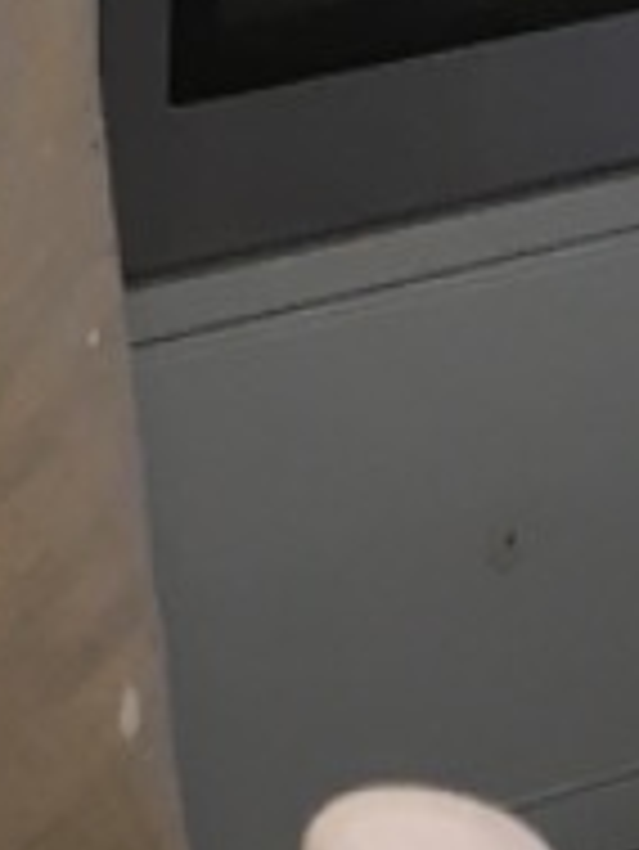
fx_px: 4524
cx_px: -1278
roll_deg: +0.1
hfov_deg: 7.2
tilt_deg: -6.0
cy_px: -1291
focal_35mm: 184
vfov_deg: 9.4
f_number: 2.2
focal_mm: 4.15
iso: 40
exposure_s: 1/33
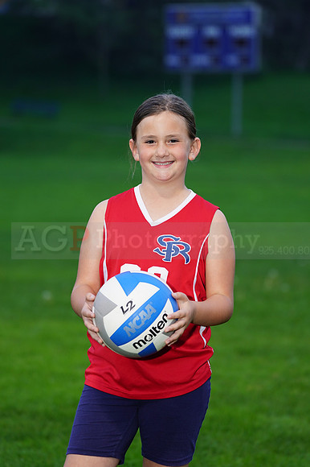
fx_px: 2457
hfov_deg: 7.2
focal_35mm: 190
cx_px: 155
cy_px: 234
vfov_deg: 10.8
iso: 320
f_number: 5.6
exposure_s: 1/25
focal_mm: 190
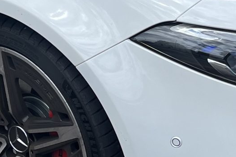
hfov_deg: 15.6
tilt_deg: -19.0
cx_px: 68
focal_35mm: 131
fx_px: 859
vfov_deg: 10.4
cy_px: -9
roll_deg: +0.6
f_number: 1.6
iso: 50
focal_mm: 5.1
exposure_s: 1/3623
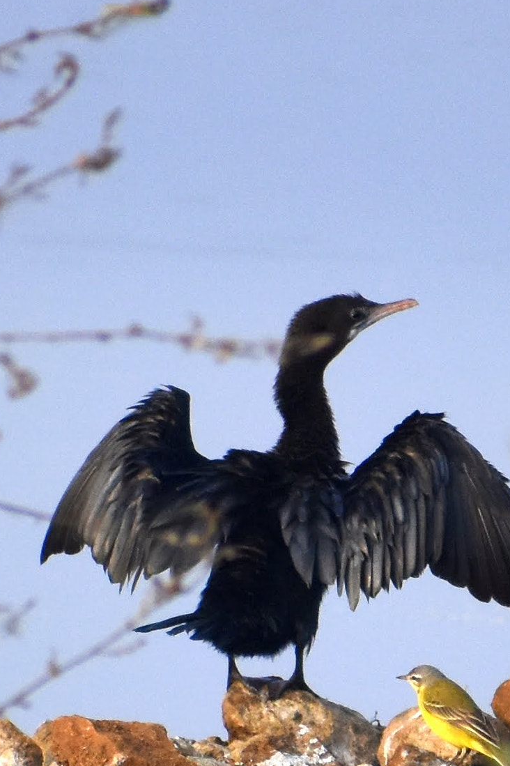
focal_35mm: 655
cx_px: 350
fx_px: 13926
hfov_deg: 2.1
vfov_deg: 3.1
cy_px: 483
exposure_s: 1/1600
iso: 800
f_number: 6.3
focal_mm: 300
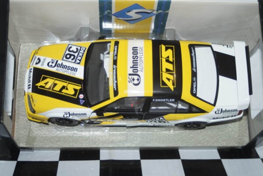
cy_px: 88
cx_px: 132
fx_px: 493
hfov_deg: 29.9
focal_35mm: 68
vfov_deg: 20.2
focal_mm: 45
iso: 200
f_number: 4.5
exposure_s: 1/125
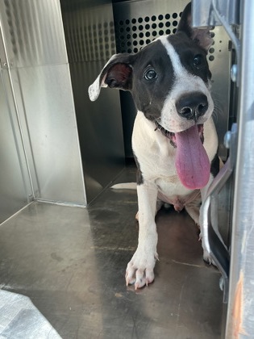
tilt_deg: -19.2
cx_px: 127
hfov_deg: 48.2
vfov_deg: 61.7
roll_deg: +4.0
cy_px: 170
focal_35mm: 29
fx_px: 284
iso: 50
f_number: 1.8
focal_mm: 3
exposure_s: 1/100
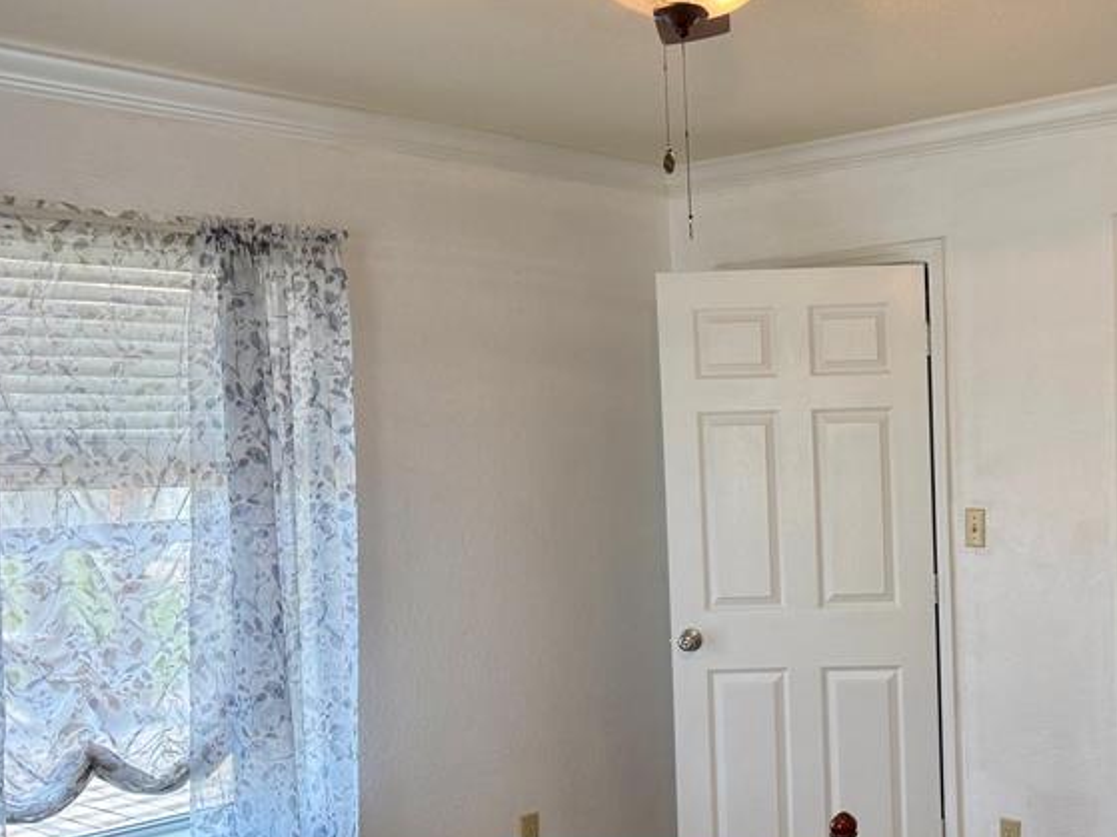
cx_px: 973
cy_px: 507
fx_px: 1420
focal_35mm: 44
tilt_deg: -3.2
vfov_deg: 32.8
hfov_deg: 40.2
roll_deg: +0.9
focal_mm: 6.76
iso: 125
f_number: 1.78
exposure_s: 1/167
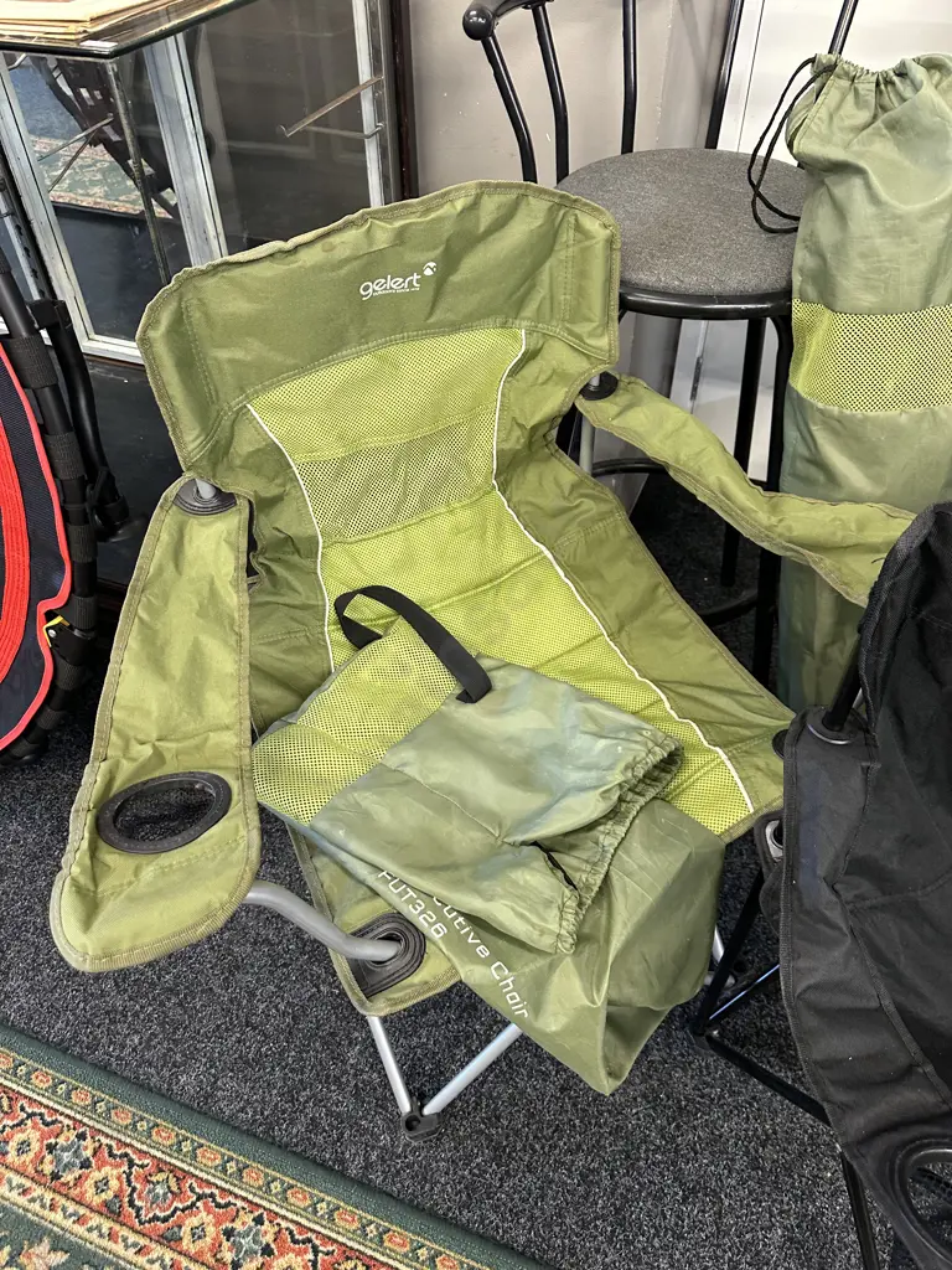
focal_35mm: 24
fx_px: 880
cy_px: 635
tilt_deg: -46.9
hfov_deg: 56.8
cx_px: 476
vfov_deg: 71.6
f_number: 1.78
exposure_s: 1/50
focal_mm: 6.86
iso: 250
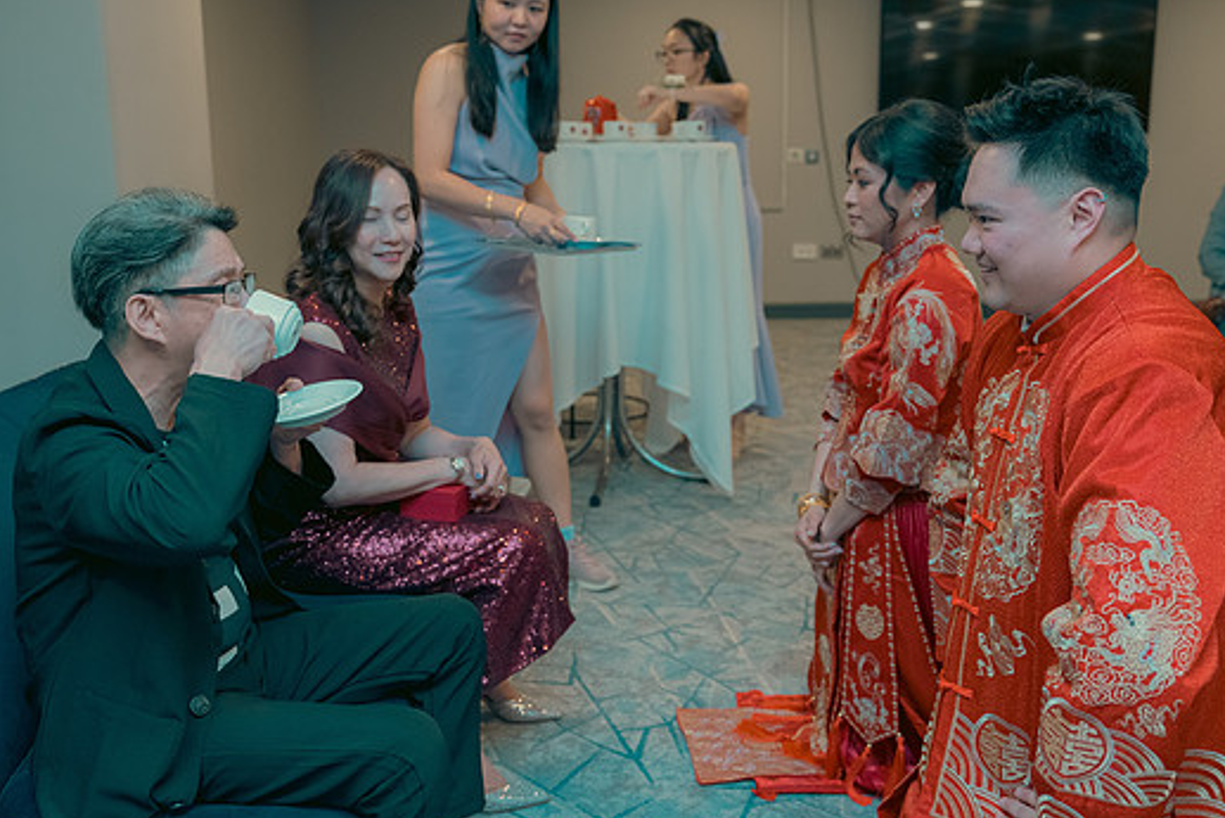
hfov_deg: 51.9
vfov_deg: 36.0
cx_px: 609
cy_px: 400
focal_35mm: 37
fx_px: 1259
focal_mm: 33
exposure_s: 1/160
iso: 2500
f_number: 3.5
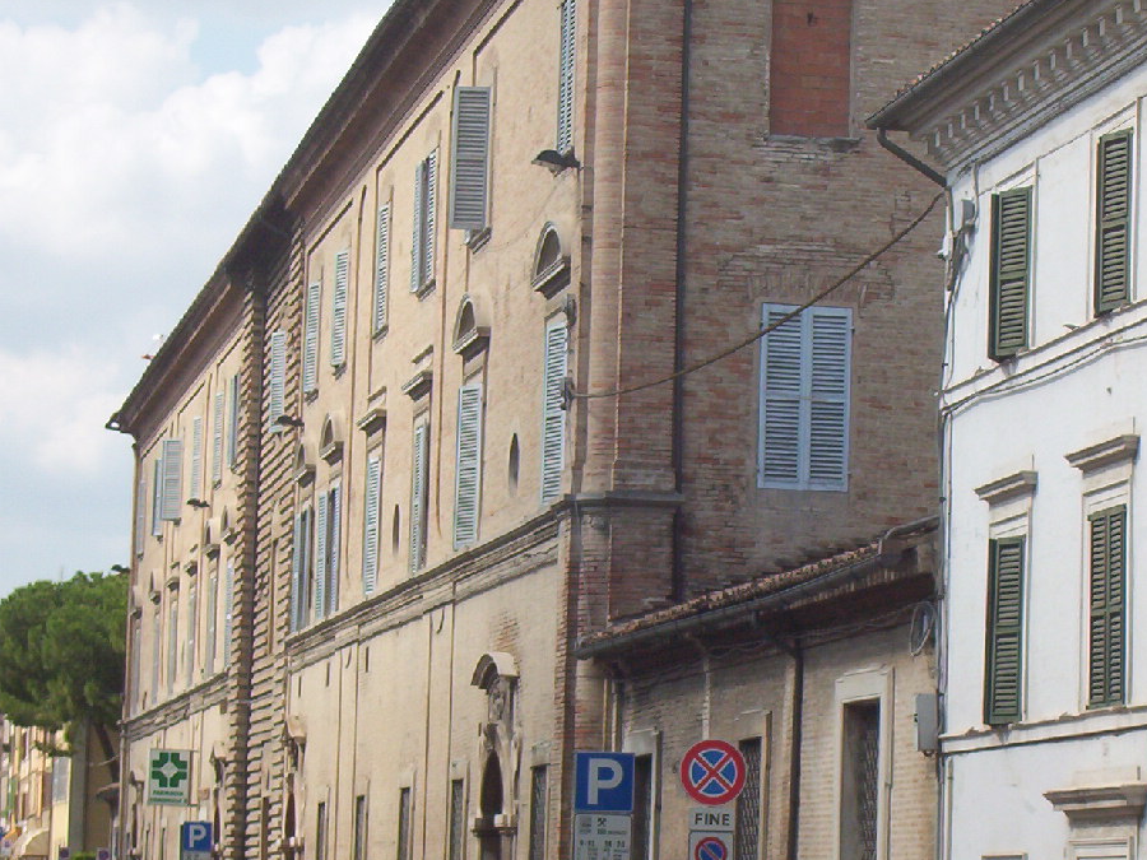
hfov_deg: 16.3
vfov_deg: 12.2
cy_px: 492
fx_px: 4009
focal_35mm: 121
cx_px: 673
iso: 100
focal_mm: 14.19
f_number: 4.33
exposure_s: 1/937
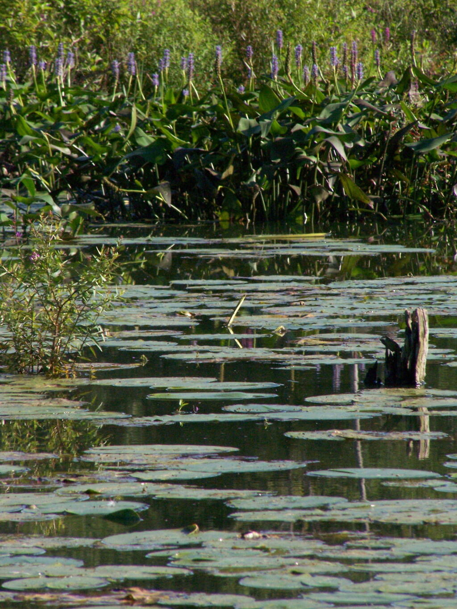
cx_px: 228
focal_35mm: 380
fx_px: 6688
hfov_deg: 3.9
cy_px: 304
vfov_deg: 5.2
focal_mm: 63
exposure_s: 1/800
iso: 400
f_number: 7.1
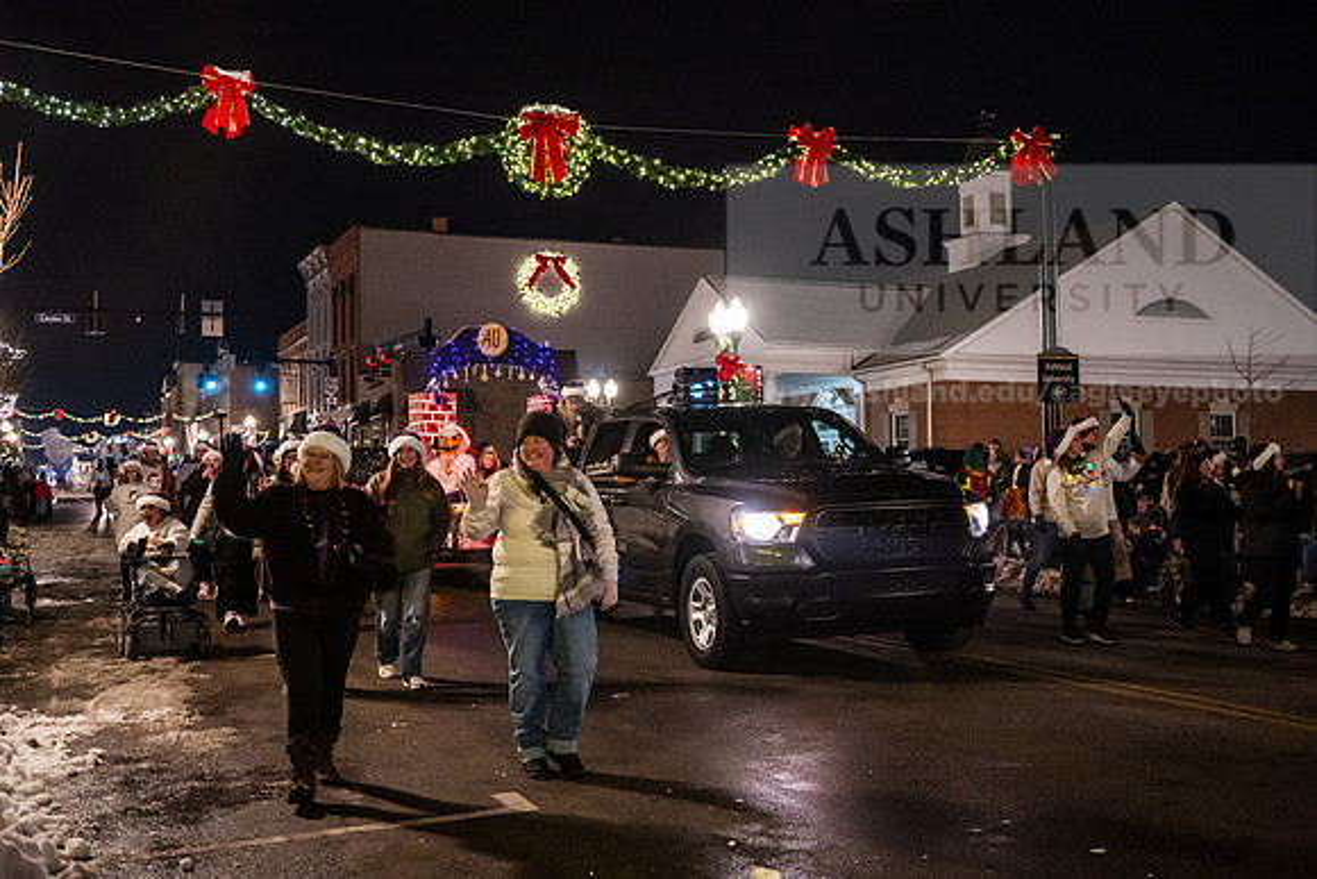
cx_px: 658
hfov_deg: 46.4
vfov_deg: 31.9
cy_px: 440
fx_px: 1537
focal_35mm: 42
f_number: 2.8
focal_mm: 42
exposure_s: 1/200
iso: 4000
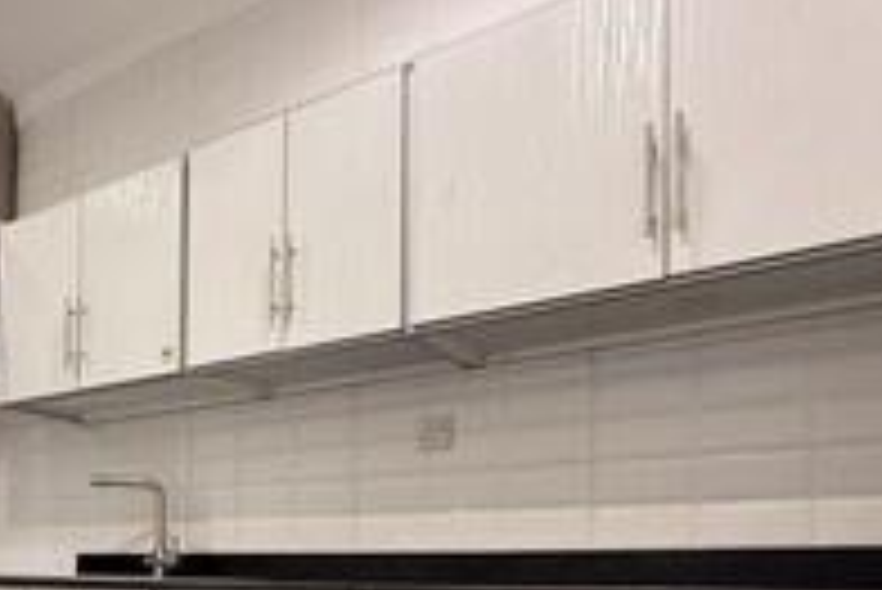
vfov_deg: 36.2
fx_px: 834
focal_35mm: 34
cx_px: 182
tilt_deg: +2.0
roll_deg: -1.1
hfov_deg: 52.3
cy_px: 547
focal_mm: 2.22
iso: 320
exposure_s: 1/100
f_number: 2.2
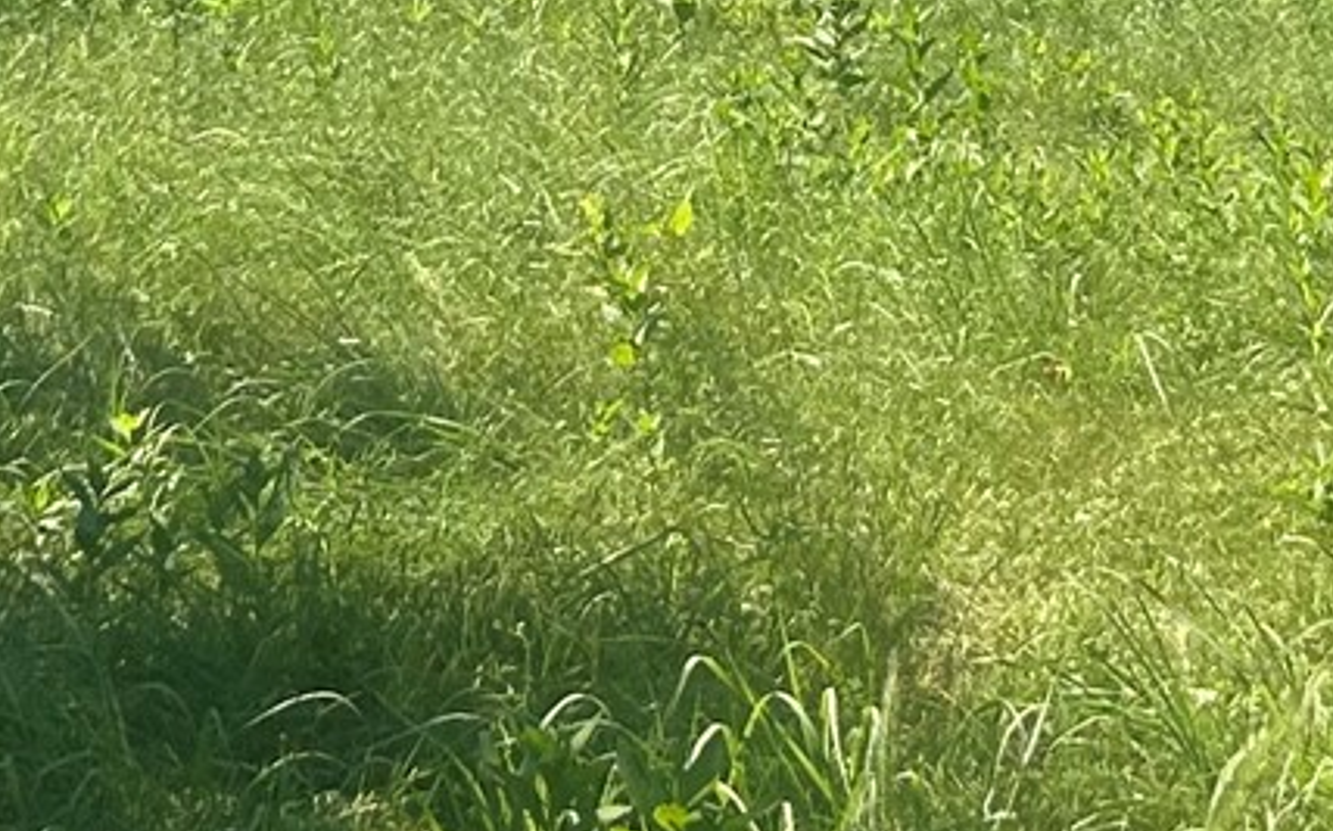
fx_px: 4793
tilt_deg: +4.3
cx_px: 392
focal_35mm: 132
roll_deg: -0.4
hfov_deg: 15.8
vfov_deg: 9.6
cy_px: -454
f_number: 1.5
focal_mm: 5.7
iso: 50
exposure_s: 1/2994
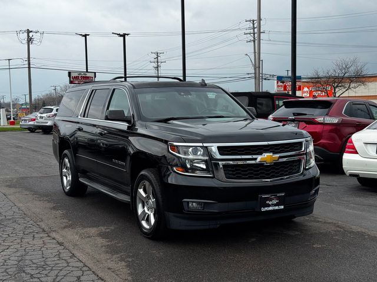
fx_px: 523
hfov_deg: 39.7
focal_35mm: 48
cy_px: 141
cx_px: 188
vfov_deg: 30.3
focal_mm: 6.76
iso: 64
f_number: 1.78
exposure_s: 1/1043
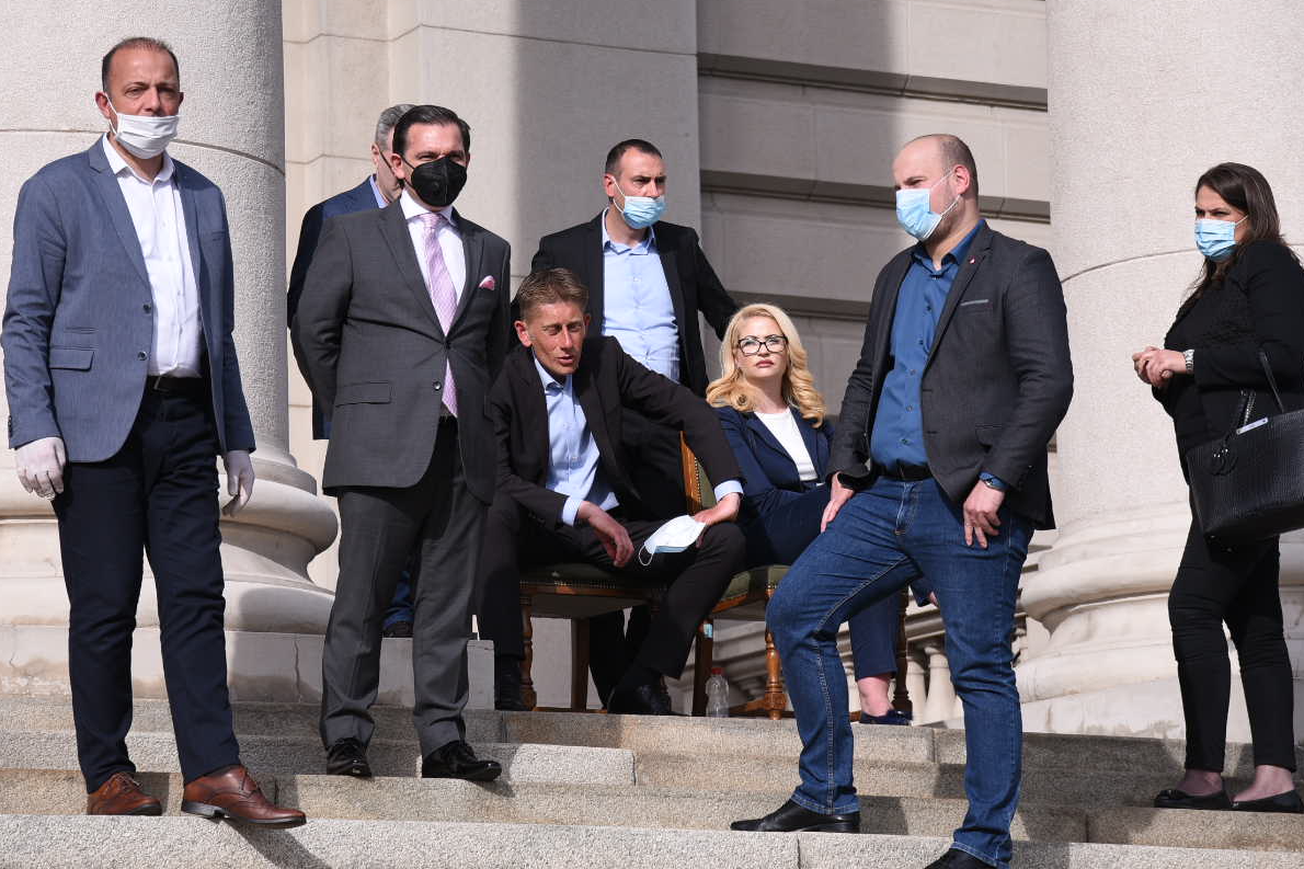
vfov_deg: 9.6
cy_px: 391
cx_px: 636
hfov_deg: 14.4
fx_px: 5179
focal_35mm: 143
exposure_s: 1/800
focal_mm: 105
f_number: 4
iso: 100
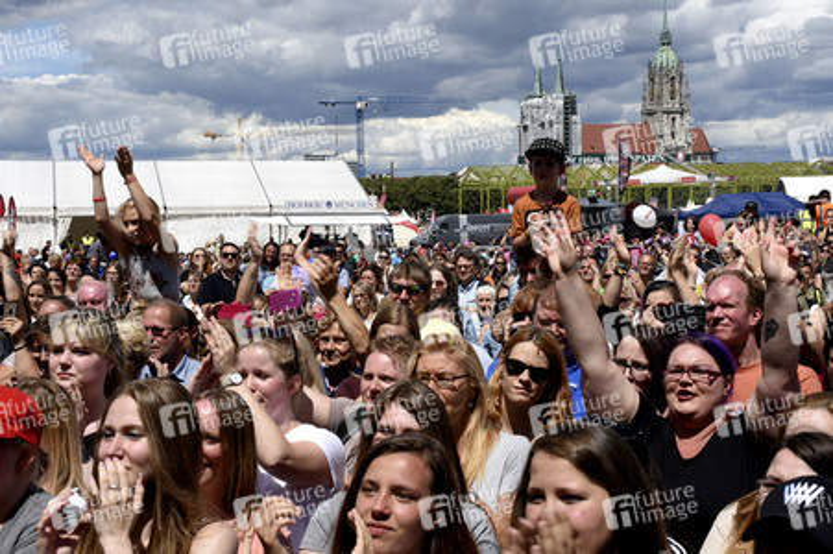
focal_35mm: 57
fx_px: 1318
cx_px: 416
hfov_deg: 35.1
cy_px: 277
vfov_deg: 23.7
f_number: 14
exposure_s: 1/160
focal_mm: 38
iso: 100
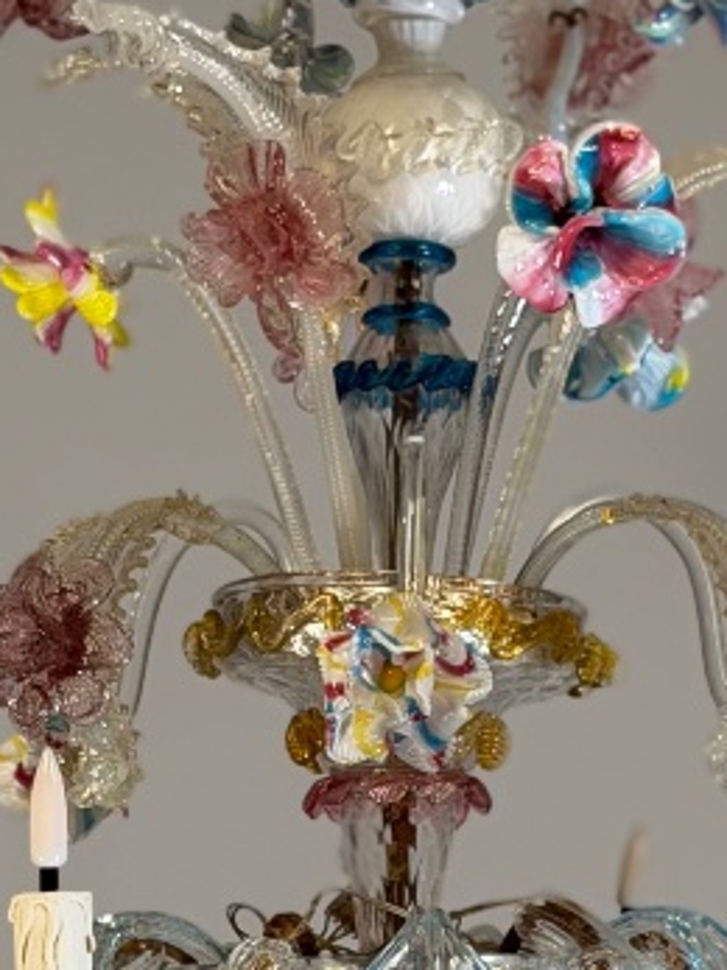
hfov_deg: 8.9
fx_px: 4651
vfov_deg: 11.9
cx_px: 428
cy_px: 755
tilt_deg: +7.4
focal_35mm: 166
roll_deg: -0.9
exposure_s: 1/87
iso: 100
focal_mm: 6.76
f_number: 1.78
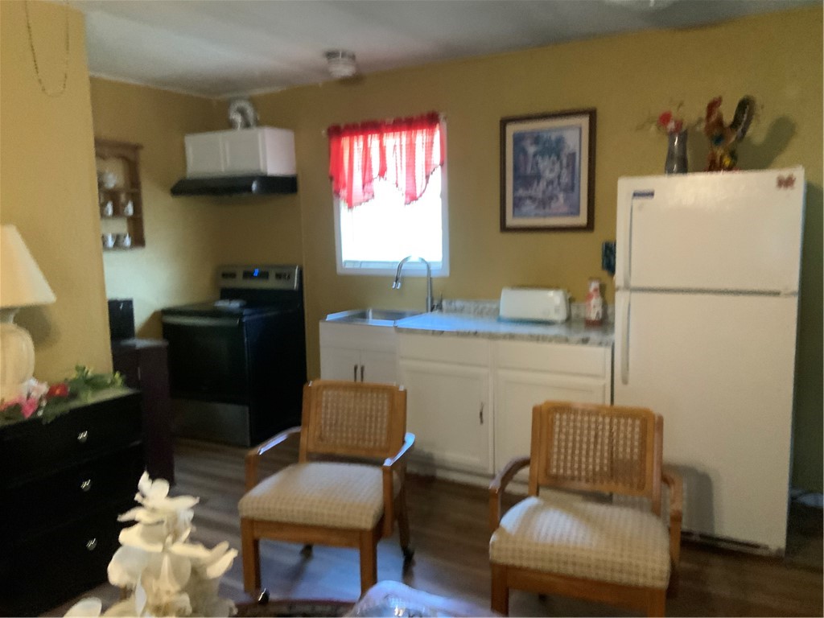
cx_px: 412
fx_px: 690
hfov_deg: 61.7
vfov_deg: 48.2
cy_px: 309
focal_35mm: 29
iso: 500
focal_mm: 3
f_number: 1.8
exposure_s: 1/30
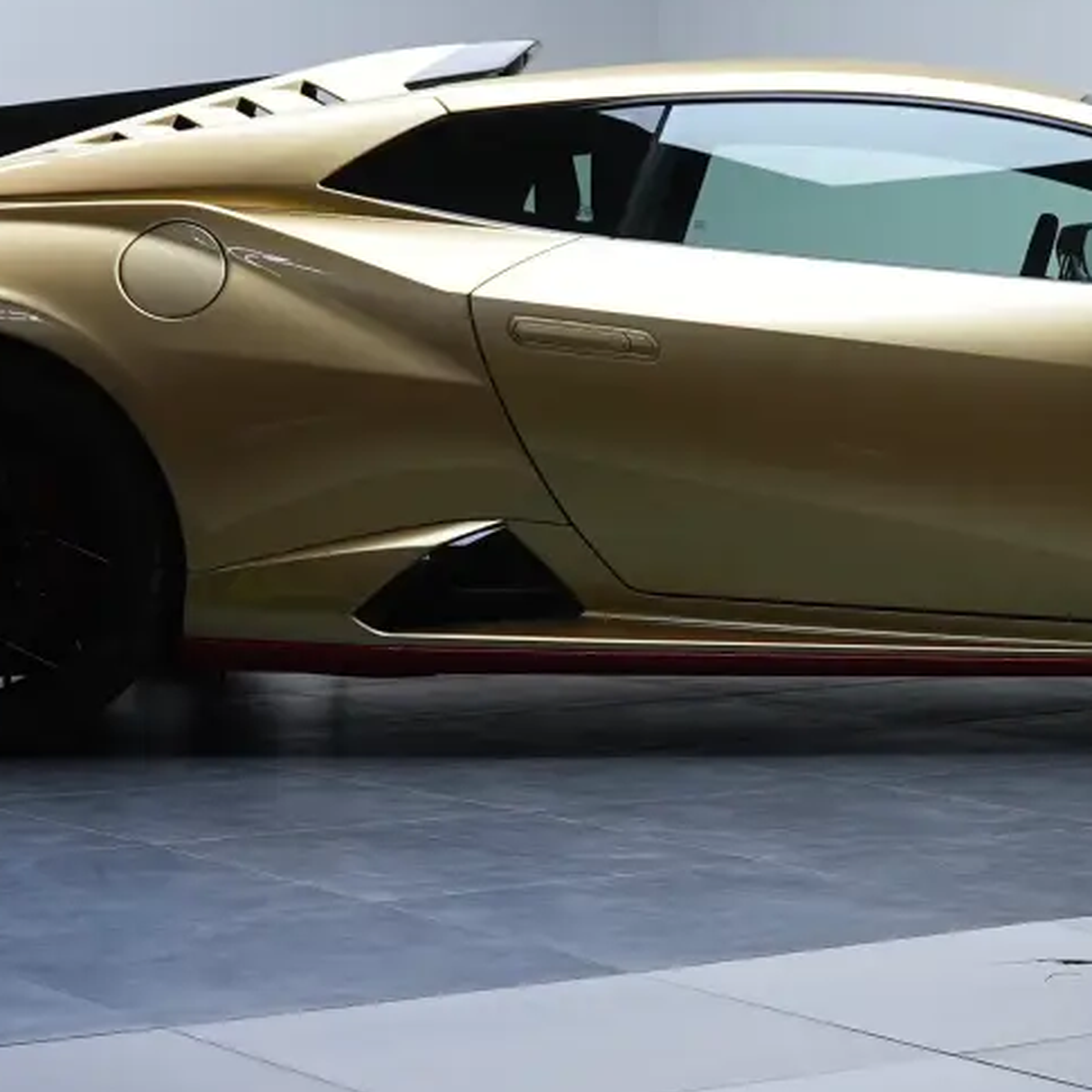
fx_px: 4140
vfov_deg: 15.0
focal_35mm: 116
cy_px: 371
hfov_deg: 15.0
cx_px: 816
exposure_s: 1/200
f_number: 5.6
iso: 1000
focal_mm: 51
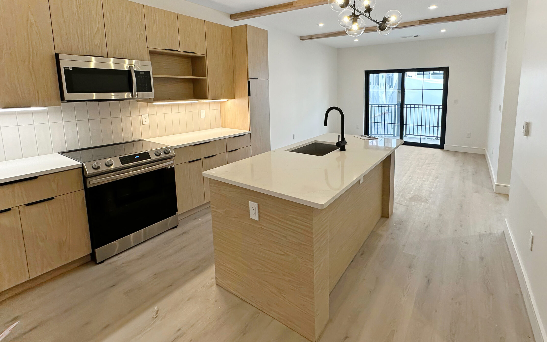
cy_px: 136
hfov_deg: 94.2
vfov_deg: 67.3
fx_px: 253
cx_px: 290
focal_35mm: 17
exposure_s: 1/120
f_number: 2.2
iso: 125
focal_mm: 2.22
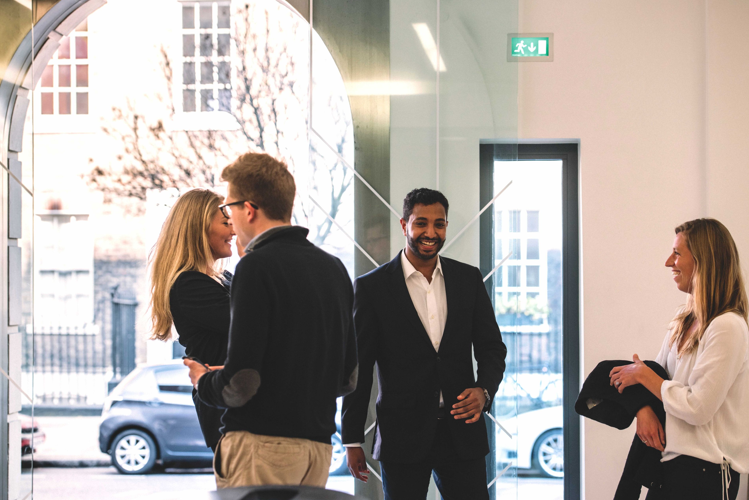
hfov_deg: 24.5
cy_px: 249
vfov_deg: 16.5
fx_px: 1727
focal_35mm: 83
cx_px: 371
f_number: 3.5
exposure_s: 1/320
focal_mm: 82
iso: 400
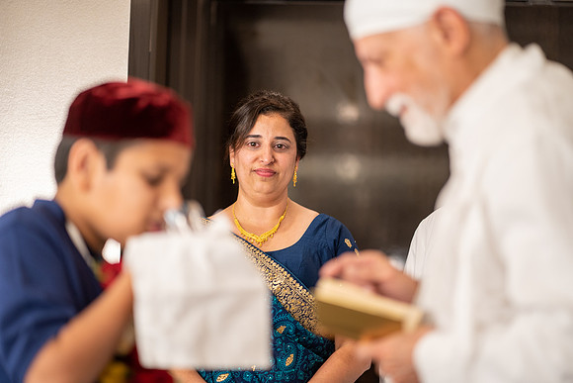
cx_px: 286
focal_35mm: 85
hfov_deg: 23.9
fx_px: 1353
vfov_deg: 16.1
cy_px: 192
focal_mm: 85
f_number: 1.8
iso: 640
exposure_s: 1/160
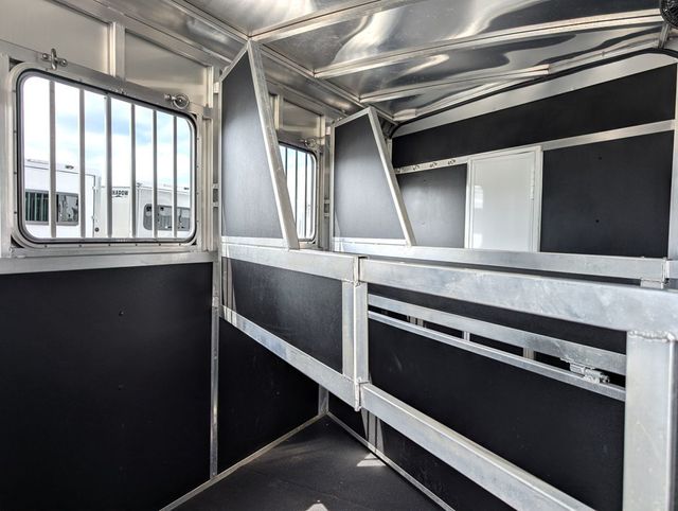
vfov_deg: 56.9
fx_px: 471
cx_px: 339
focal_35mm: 24
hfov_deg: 71.5
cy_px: 256
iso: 19
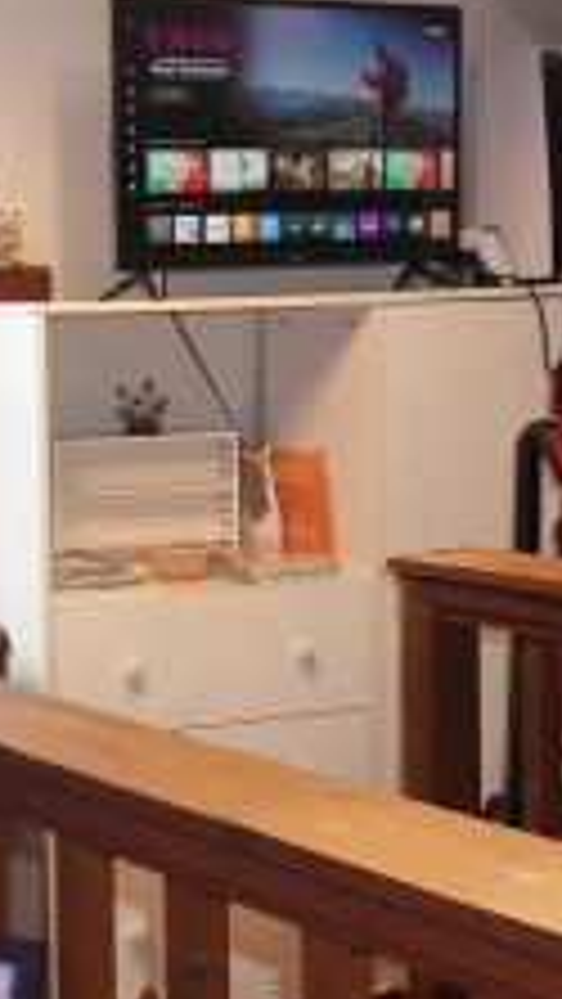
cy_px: 738
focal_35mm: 85
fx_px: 2250
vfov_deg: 24.8
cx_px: 22
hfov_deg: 14.1
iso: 5000
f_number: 8
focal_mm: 16
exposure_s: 1/80
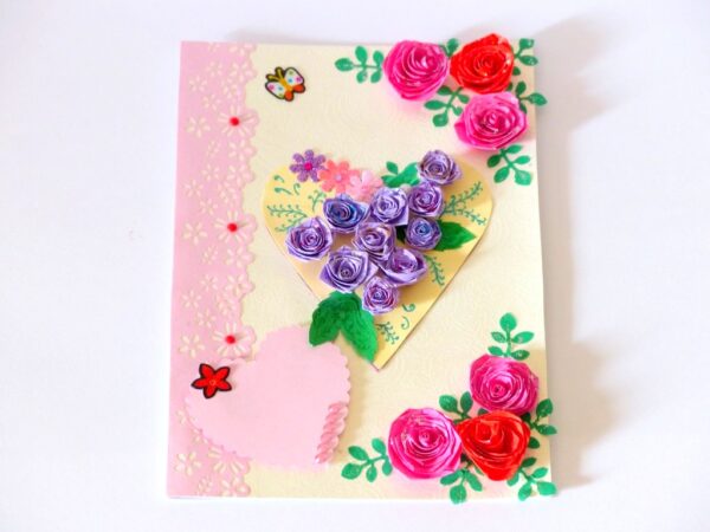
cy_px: 266
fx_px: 2687
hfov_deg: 15.1
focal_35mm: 131
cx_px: 355
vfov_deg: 11.3
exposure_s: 1/80
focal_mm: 23.5
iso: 250
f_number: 2.8
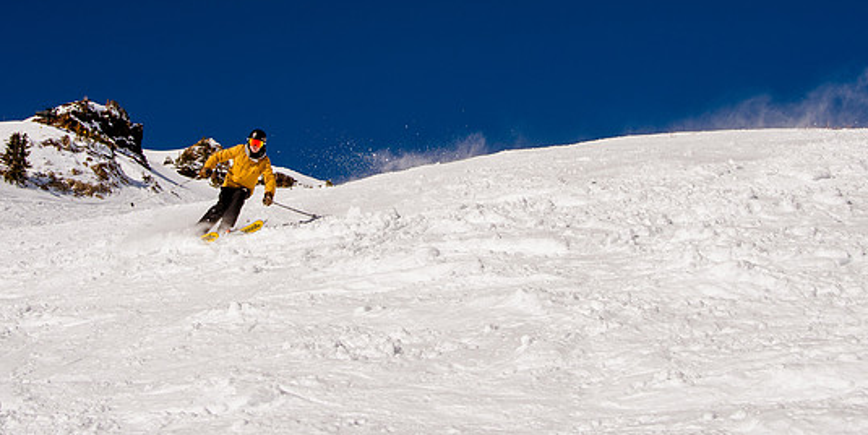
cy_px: 89
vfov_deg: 15.4
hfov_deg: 30.5
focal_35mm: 71
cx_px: 422
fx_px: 1593
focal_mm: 35
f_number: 10
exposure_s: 1/800
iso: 160
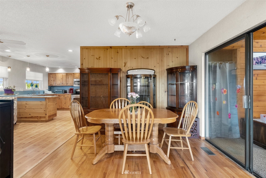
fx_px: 133
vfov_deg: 67.4
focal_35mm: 18
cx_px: 133
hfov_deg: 90.0
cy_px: 89
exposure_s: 1.3
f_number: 8
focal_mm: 18
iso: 500
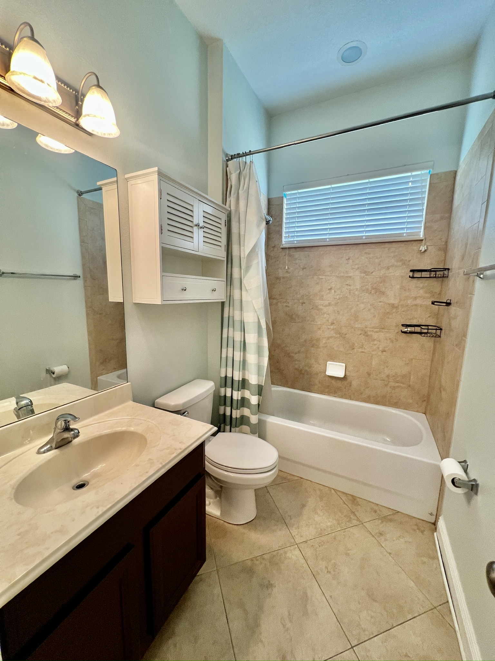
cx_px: 248
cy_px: 330
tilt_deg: -8.7
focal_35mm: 13
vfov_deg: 106.2
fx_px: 248
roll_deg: -0.7
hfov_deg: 89.9
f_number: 1.8
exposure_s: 1/60
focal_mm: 1.57
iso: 200
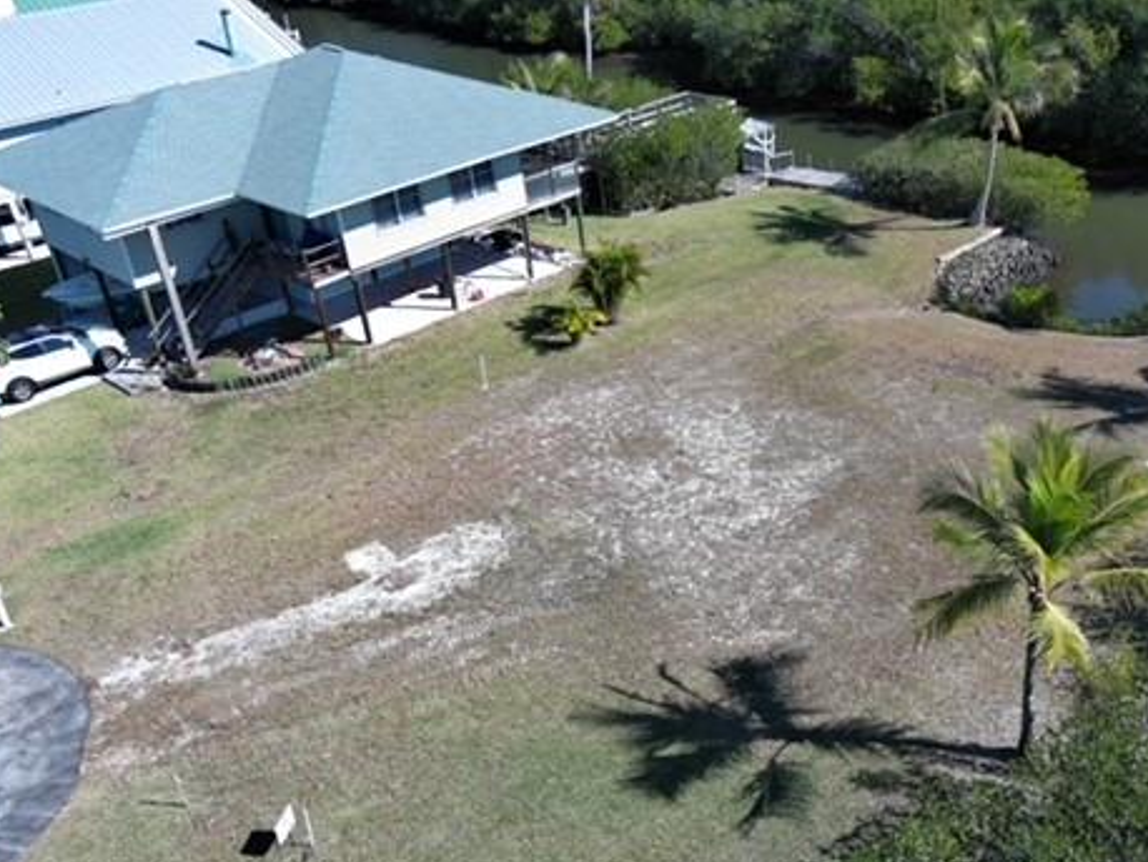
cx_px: 772
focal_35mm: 39
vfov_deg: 36.7
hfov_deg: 47.0
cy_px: 534
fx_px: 1294
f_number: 2.8
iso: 100
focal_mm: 10.57
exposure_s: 1/111
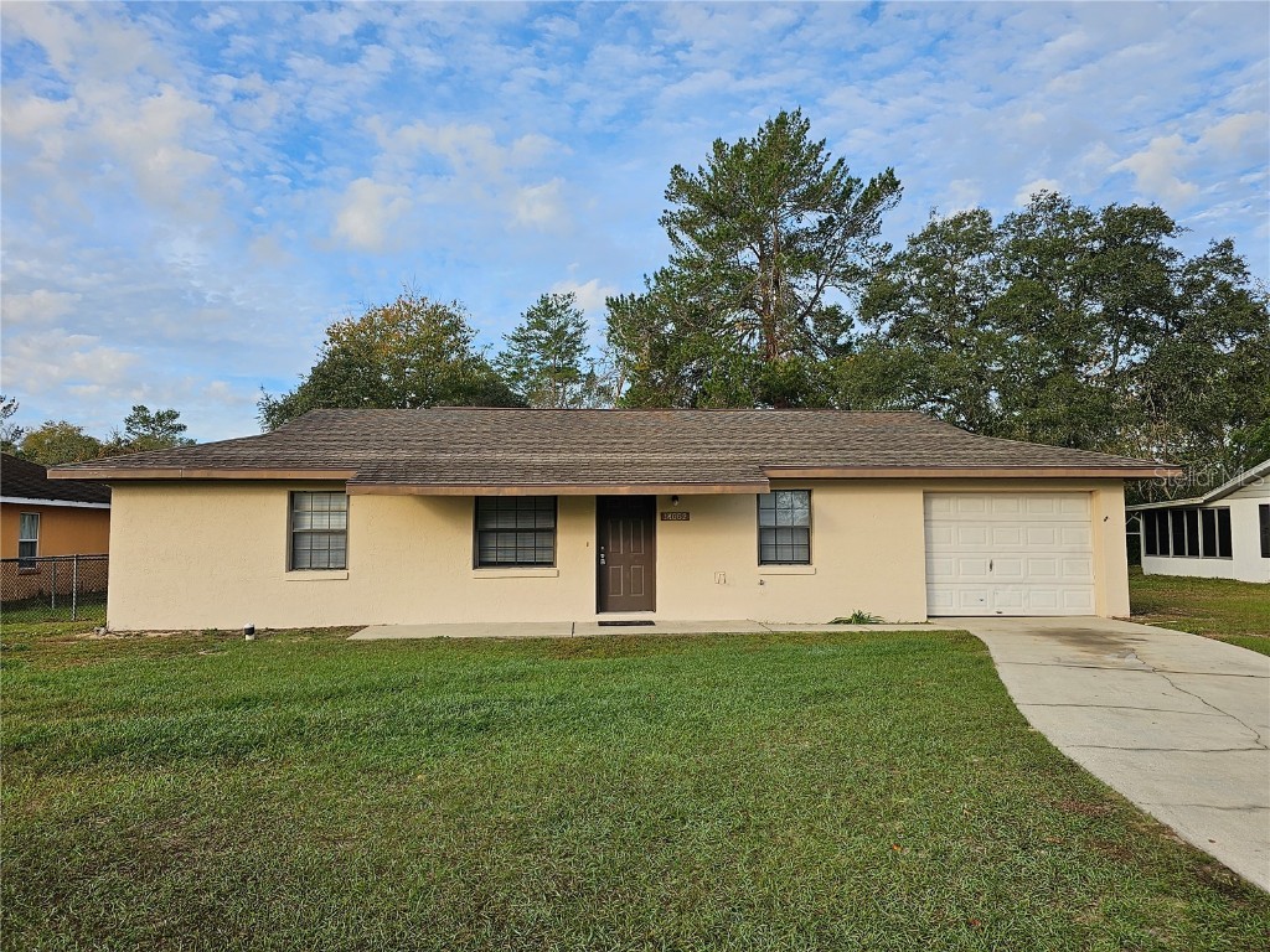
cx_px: 635
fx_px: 844
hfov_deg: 73.9
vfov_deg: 58.9
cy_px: 476
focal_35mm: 23
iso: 10
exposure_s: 1/488
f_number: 1.7
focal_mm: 6.3
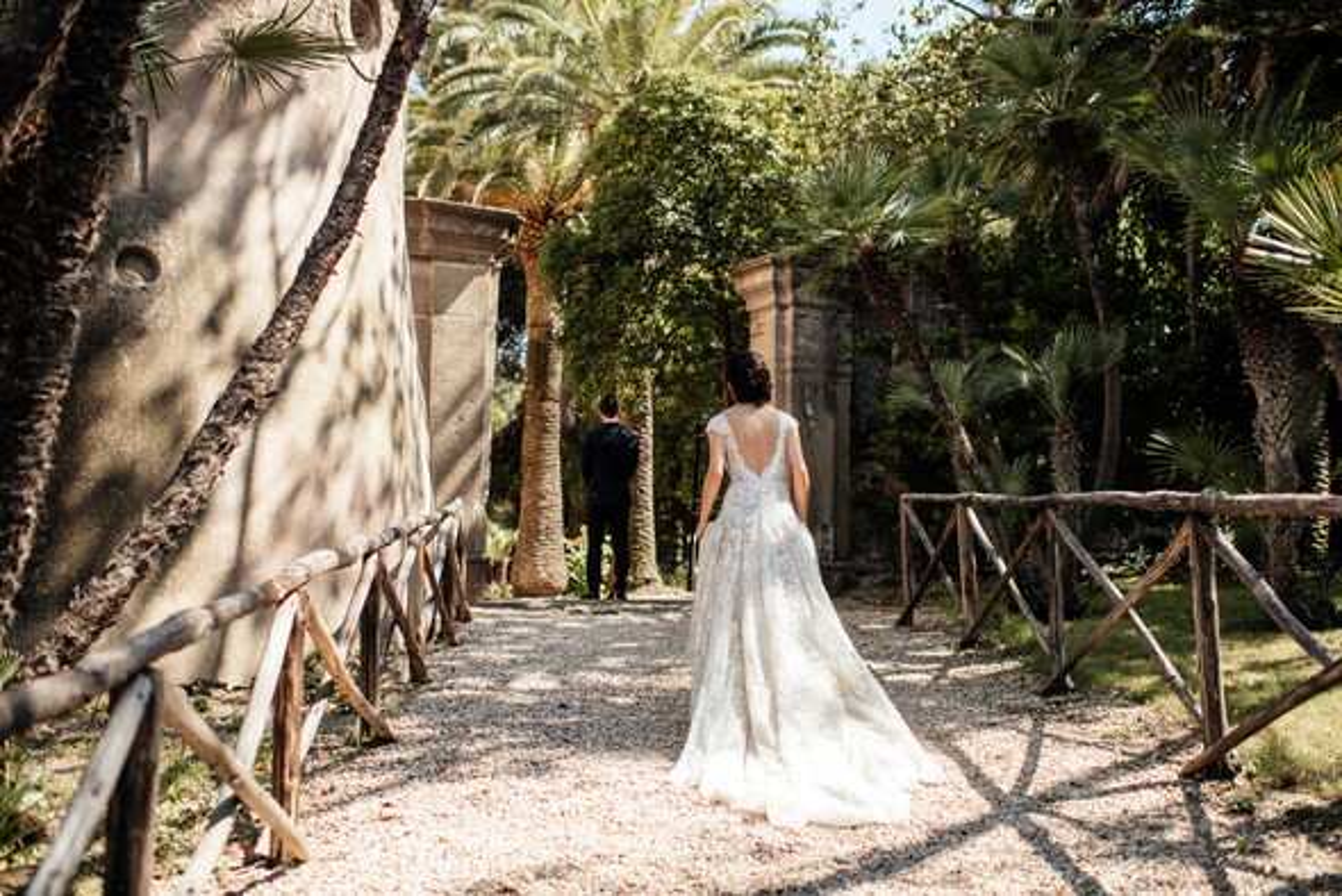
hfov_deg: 54.4
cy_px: 448
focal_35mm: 35
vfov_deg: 37.9
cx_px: 671
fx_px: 1305
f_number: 2.2
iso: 125
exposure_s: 1/2000
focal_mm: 35
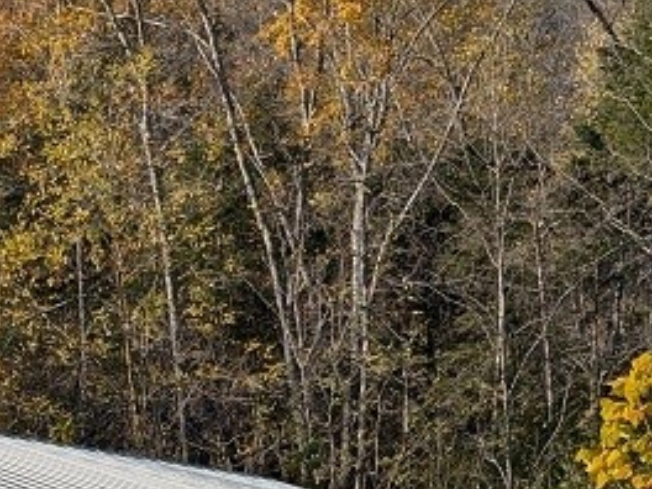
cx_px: -126
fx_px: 1752
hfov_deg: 19.8
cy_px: 901
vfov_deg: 14.0
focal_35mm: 93
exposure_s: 1/1037
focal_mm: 6.9
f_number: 1.68
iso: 21
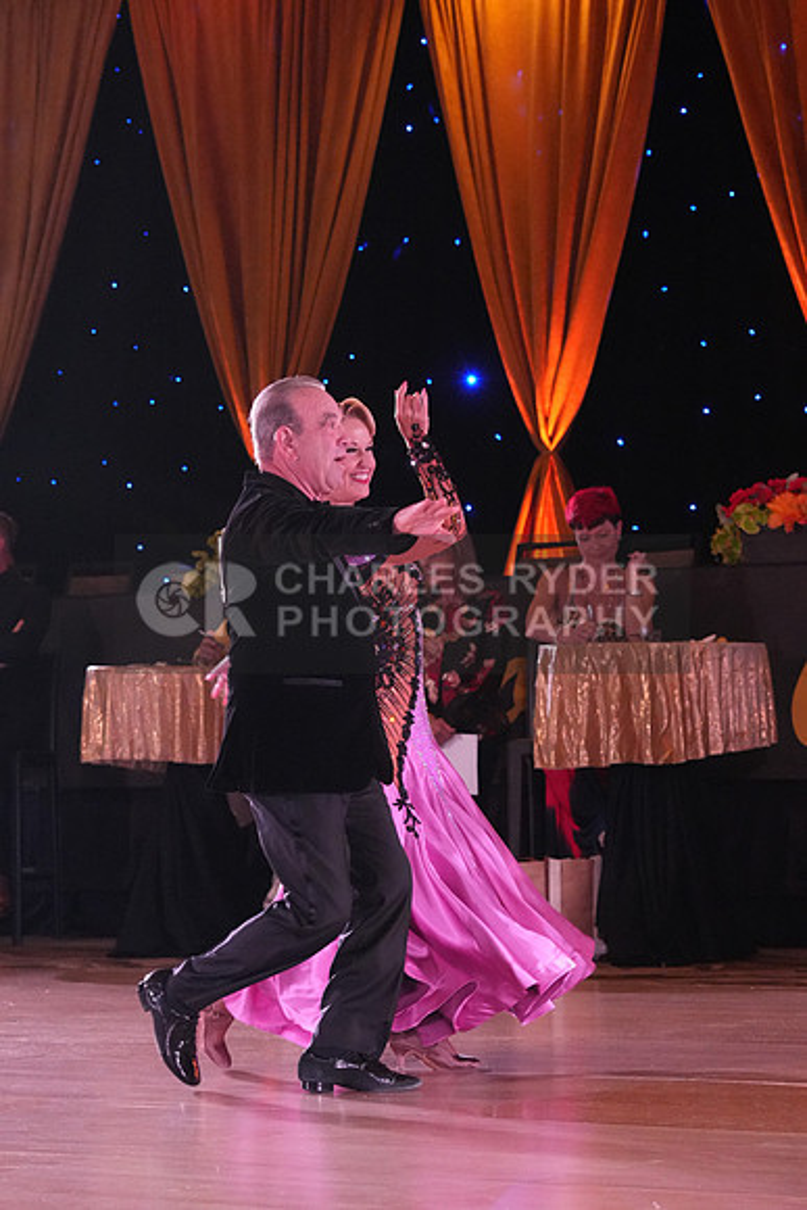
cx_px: 404
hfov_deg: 9.9
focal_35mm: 138
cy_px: 605
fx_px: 4637
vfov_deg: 14.9
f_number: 5
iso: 6400
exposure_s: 1/400
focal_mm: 92
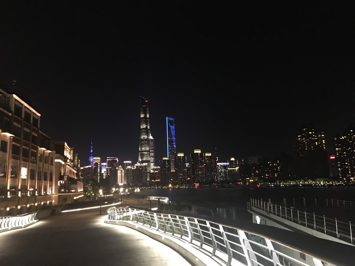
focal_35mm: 29
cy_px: 133
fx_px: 297
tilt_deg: +9.6
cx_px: 178
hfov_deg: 61.7
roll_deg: +3.4
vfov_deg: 48.2
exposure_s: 1/17
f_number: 2.2
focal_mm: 4.15
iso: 640
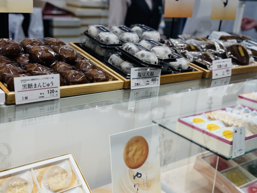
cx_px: 128
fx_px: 356
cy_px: 96
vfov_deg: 30.3
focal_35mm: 48
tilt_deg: -18.3
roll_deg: -5.1
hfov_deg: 39.7
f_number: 1.78
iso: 64
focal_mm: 6.76
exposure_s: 1/854
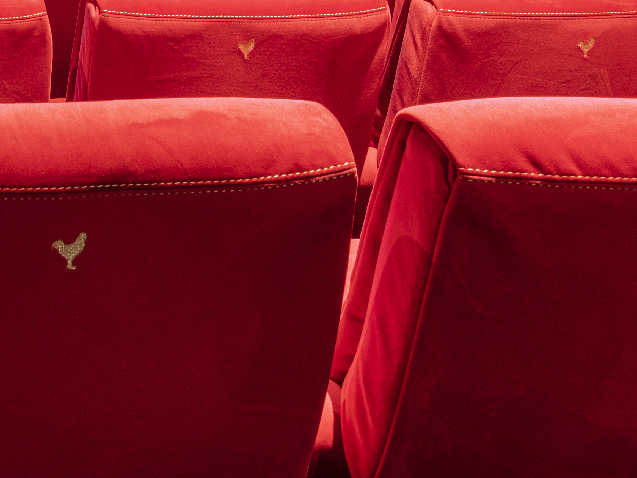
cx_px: -268
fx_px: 1306
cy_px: -306
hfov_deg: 23.1
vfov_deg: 17.8
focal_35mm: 71
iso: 50
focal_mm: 18
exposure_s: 8
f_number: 11
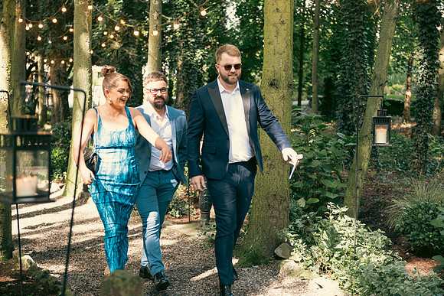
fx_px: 765
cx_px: 222
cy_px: 148
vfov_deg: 21.9
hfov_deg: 32.4
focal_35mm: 62
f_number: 3.5
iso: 250
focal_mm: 62
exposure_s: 1/160
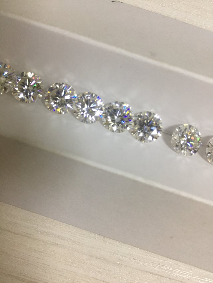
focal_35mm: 29
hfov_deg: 48.2
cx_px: 106
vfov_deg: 61.7
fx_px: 238
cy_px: 142
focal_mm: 4.15
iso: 80
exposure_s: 1/33
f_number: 2.2
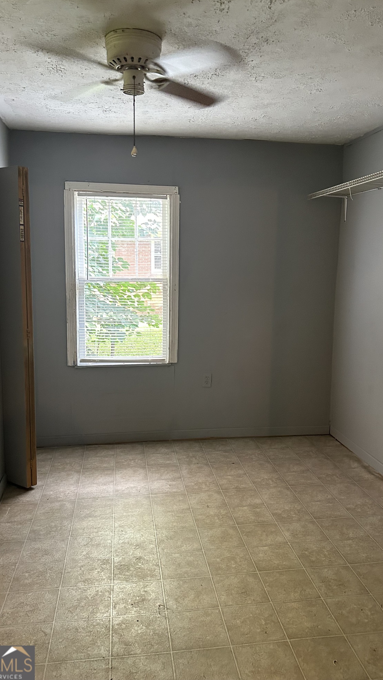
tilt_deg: -7.7
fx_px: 523
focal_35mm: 29
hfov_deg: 40.2
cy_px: 332
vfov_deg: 66.1
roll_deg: -0.5
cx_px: 192
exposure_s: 1/60
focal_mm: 5.7
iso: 400
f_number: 1.5
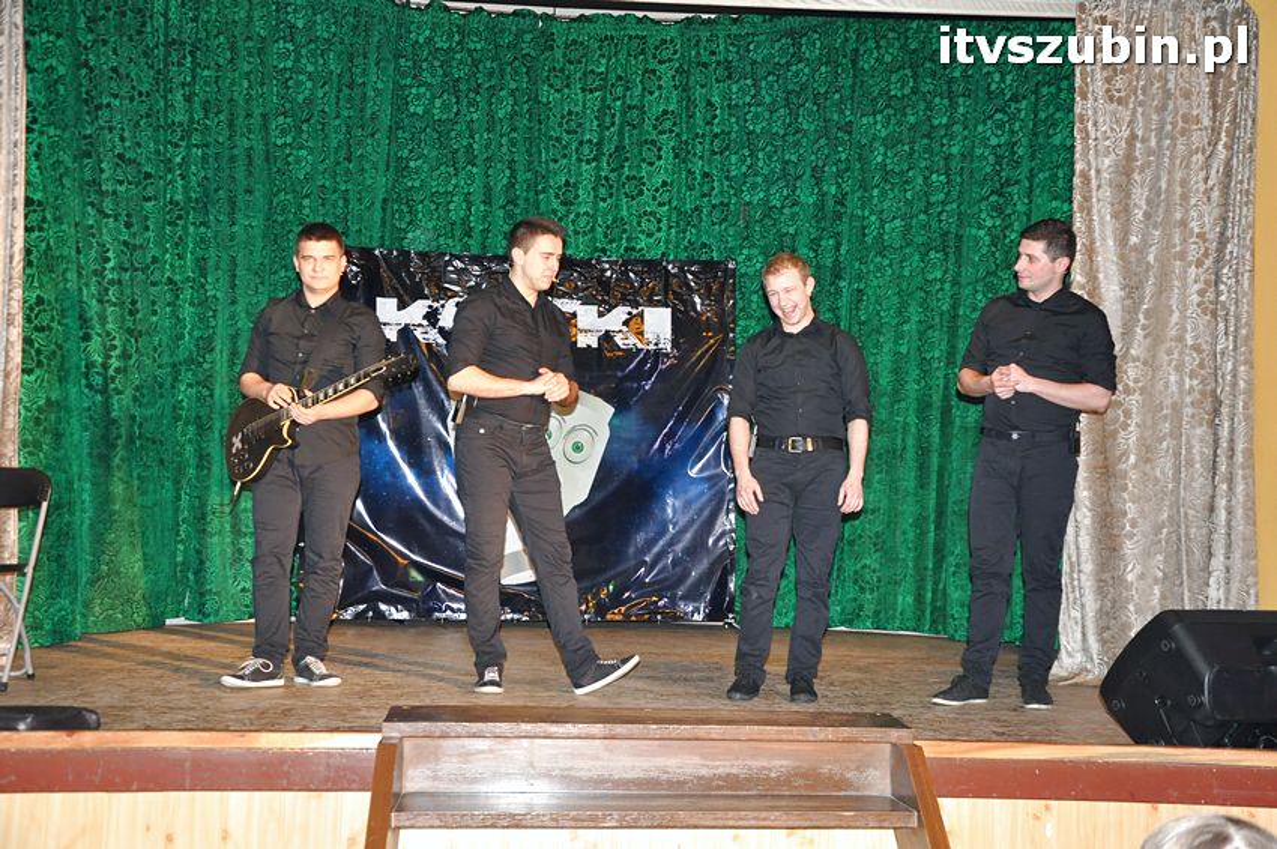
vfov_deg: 31.8
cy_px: 424
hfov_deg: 46.4
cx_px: 638
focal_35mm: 42
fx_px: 1488
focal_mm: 28
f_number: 4.2
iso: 1000
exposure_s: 1/60
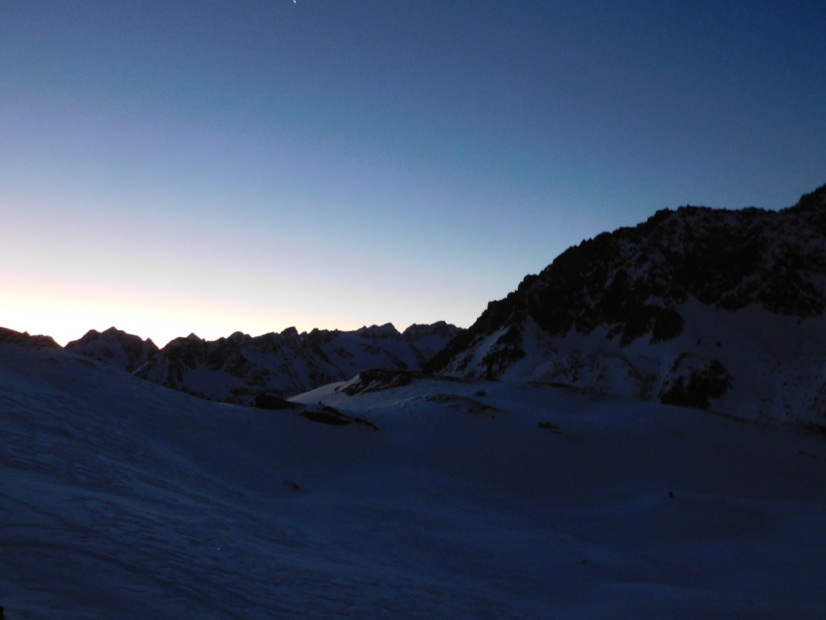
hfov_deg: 56.8
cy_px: 310
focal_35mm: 32
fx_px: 763
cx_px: 413
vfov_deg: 44.2
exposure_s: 1/10
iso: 400
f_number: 3.6
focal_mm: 5.7
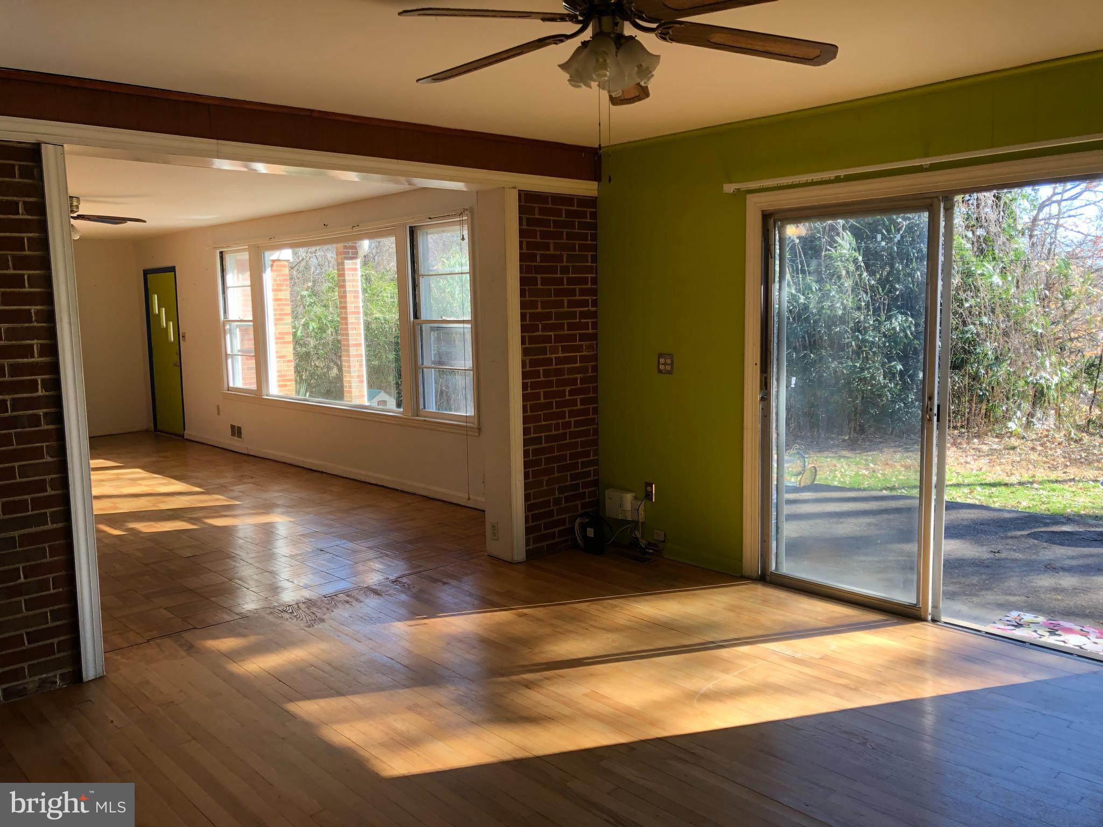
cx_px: 552
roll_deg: +1.0
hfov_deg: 63.4
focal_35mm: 28
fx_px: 892
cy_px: 414
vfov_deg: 49.7
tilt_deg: -6.7
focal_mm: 3.99
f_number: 1.8
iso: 32
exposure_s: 1/120
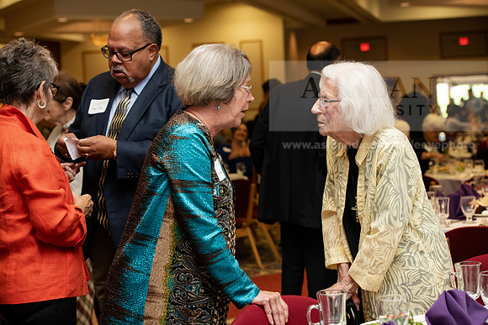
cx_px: 244
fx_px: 949
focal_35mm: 70
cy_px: 162
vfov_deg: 19.5
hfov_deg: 28.8
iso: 1600
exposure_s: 1/160
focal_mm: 70
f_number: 5
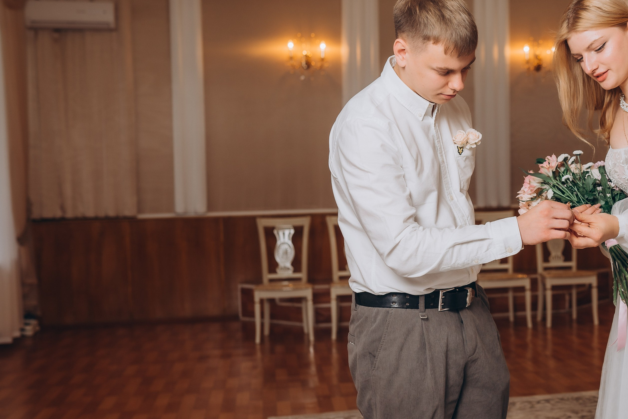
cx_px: 503
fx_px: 994
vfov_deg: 23.8
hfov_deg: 34.0
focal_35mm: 57
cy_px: 220
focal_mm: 35
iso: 200
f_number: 2.8
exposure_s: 1/200
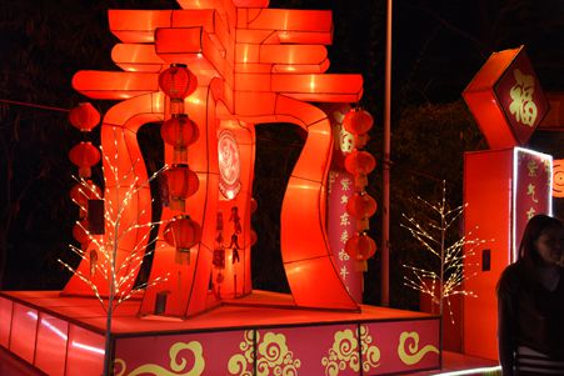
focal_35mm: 38
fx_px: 595
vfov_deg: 35.1
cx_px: 282
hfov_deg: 50.7
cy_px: 188
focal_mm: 38
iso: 1600
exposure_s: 1/80
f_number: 5.6
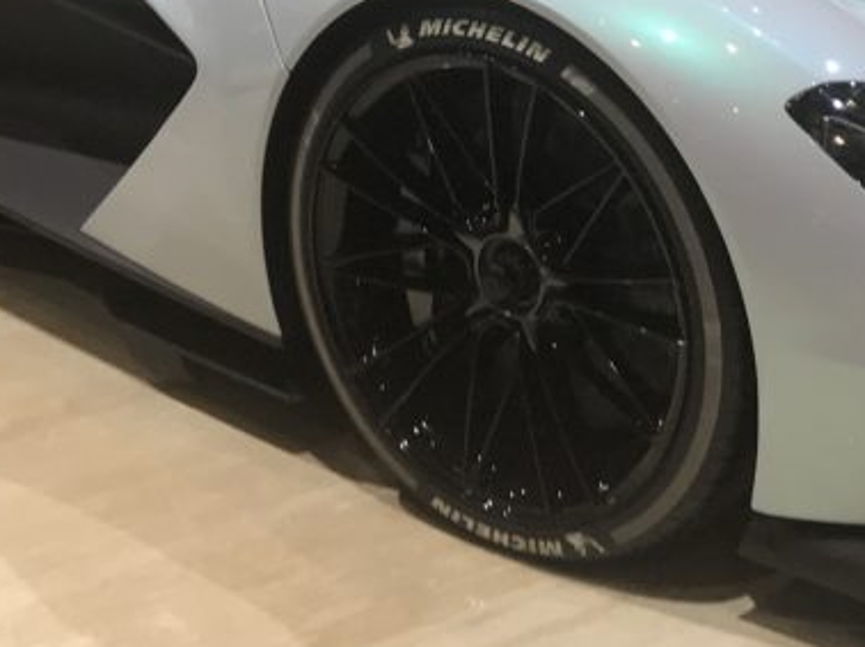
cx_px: 501
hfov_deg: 22.0
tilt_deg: -10.5
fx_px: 2223
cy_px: -167
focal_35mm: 89
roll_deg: +2.1
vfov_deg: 15.8
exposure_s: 1/100
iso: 40
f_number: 1.8
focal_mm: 3.99
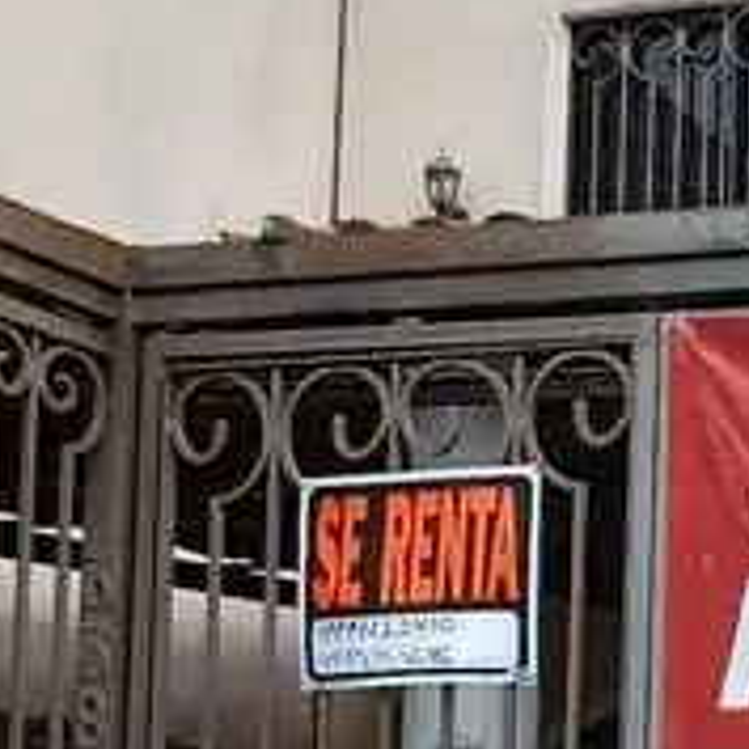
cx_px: 1147
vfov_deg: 17.4
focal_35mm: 96
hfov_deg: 16.4
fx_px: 2350
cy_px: 867
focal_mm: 1.68
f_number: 2.2
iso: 64
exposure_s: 1/688
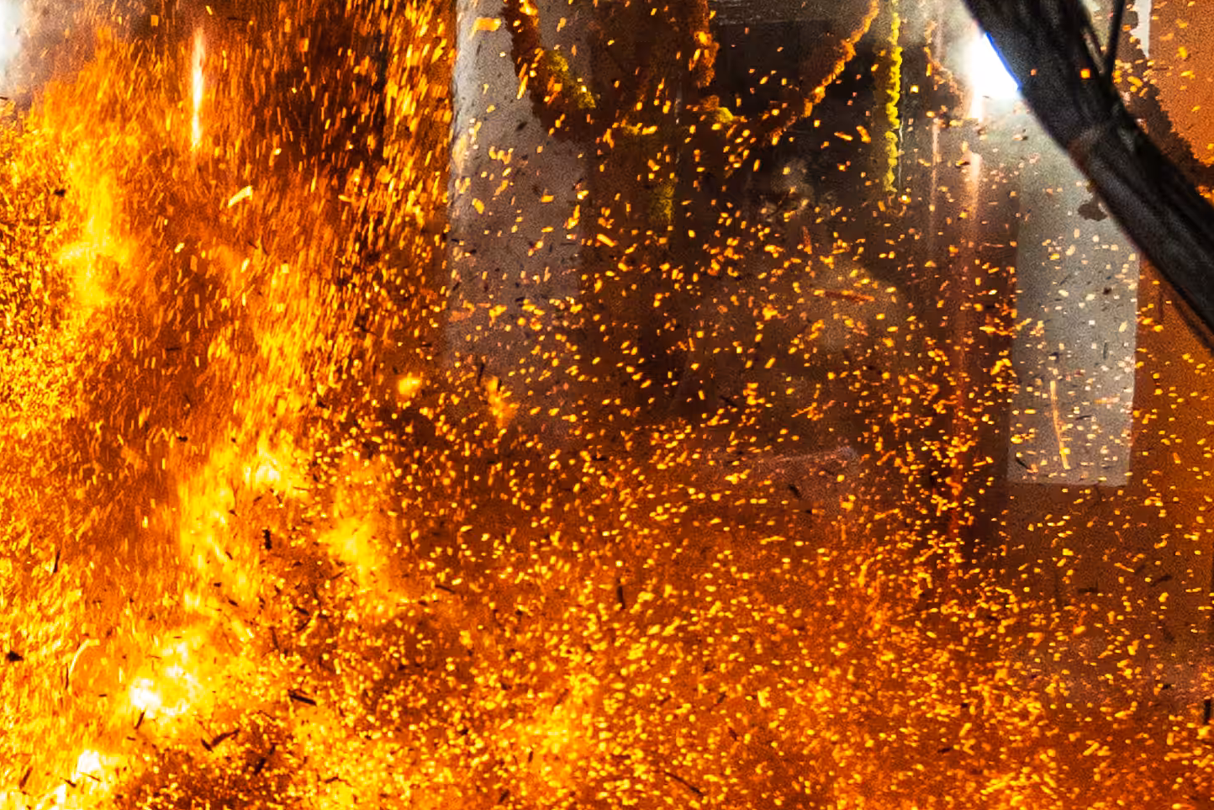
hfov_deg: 18.9
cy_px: 676
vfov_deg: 12.6
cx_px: 441
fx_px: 3642
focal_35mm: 108
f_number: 4
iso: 1000
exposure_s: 1/500
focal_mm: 26
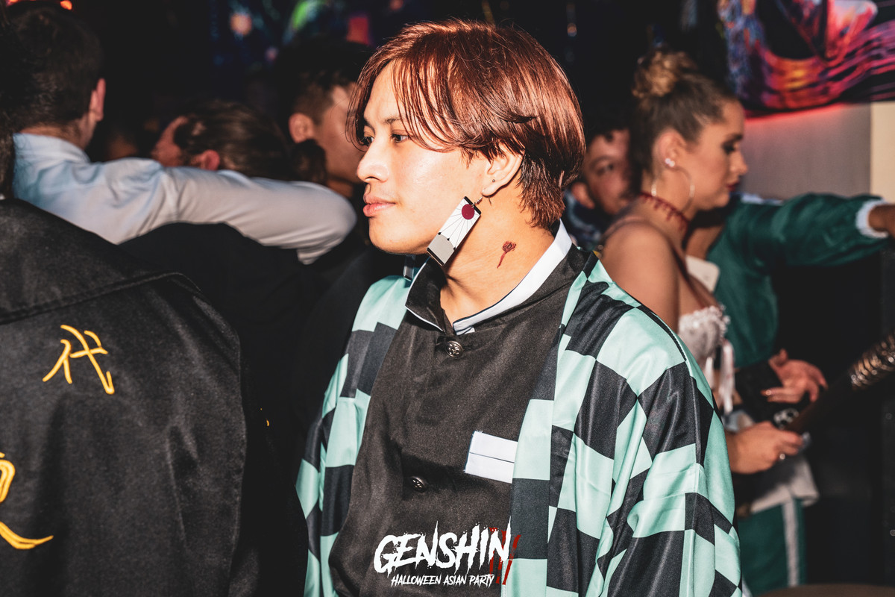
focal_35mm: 63
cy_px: 292
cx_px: 478
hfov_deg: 32.1
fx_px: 1557
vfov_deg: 21.7
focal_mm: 54.7
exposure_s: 1/50
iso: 1250
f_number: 4.5
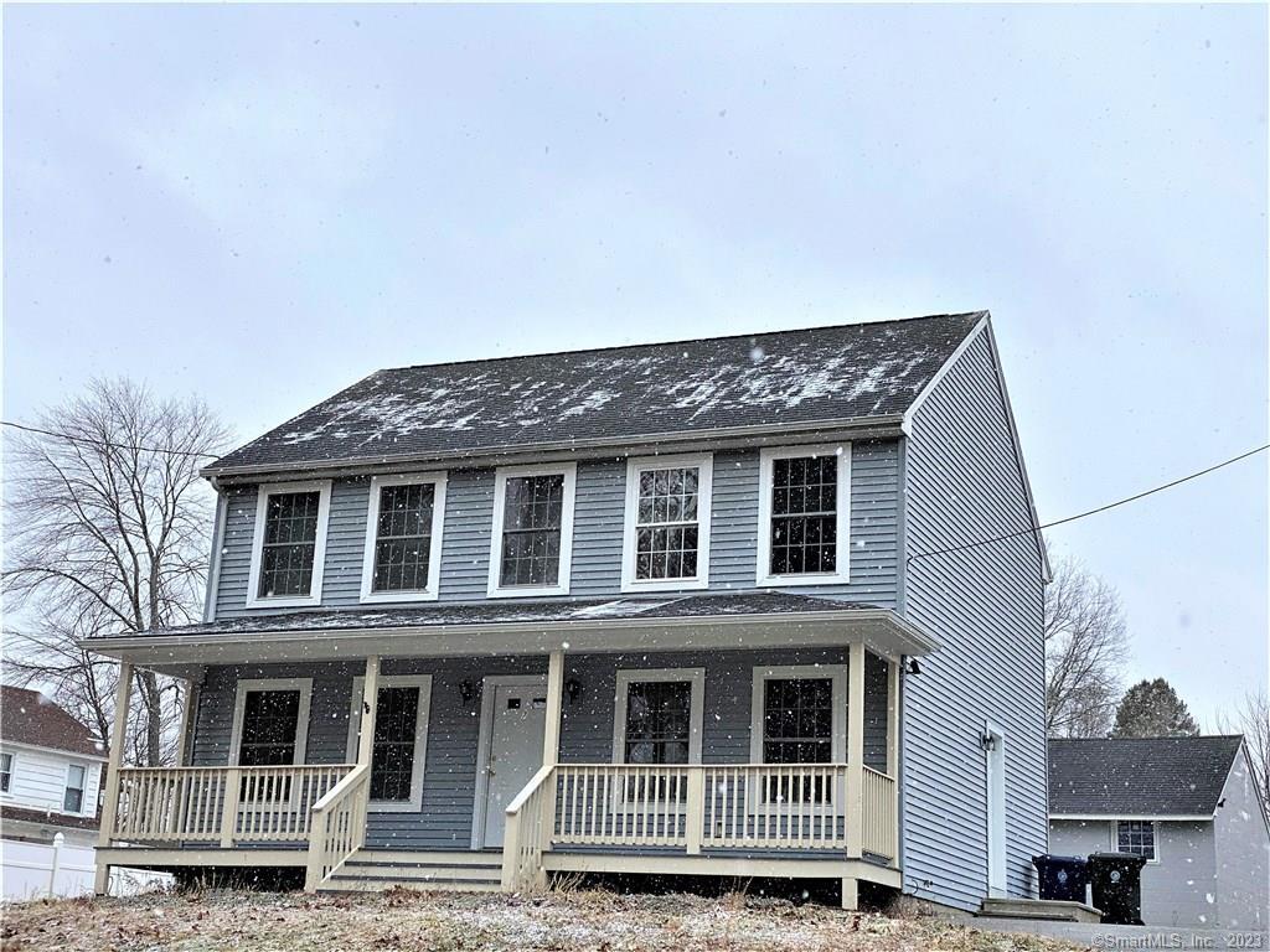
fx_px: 1908
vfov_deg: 28.0
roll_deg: -3.4
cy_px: 476
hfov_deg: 36.8
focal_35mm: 52
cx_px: 635
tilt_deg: +16.8
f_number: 2
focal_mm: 6
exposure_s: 1/436
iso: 20
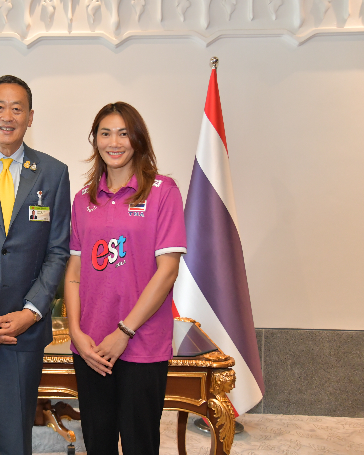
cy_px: 207
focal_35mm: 48
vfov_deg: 38.7
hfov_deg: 30.1
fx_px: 646
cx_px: 37
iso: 2500
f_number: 4
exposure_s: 1/200
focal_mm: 31
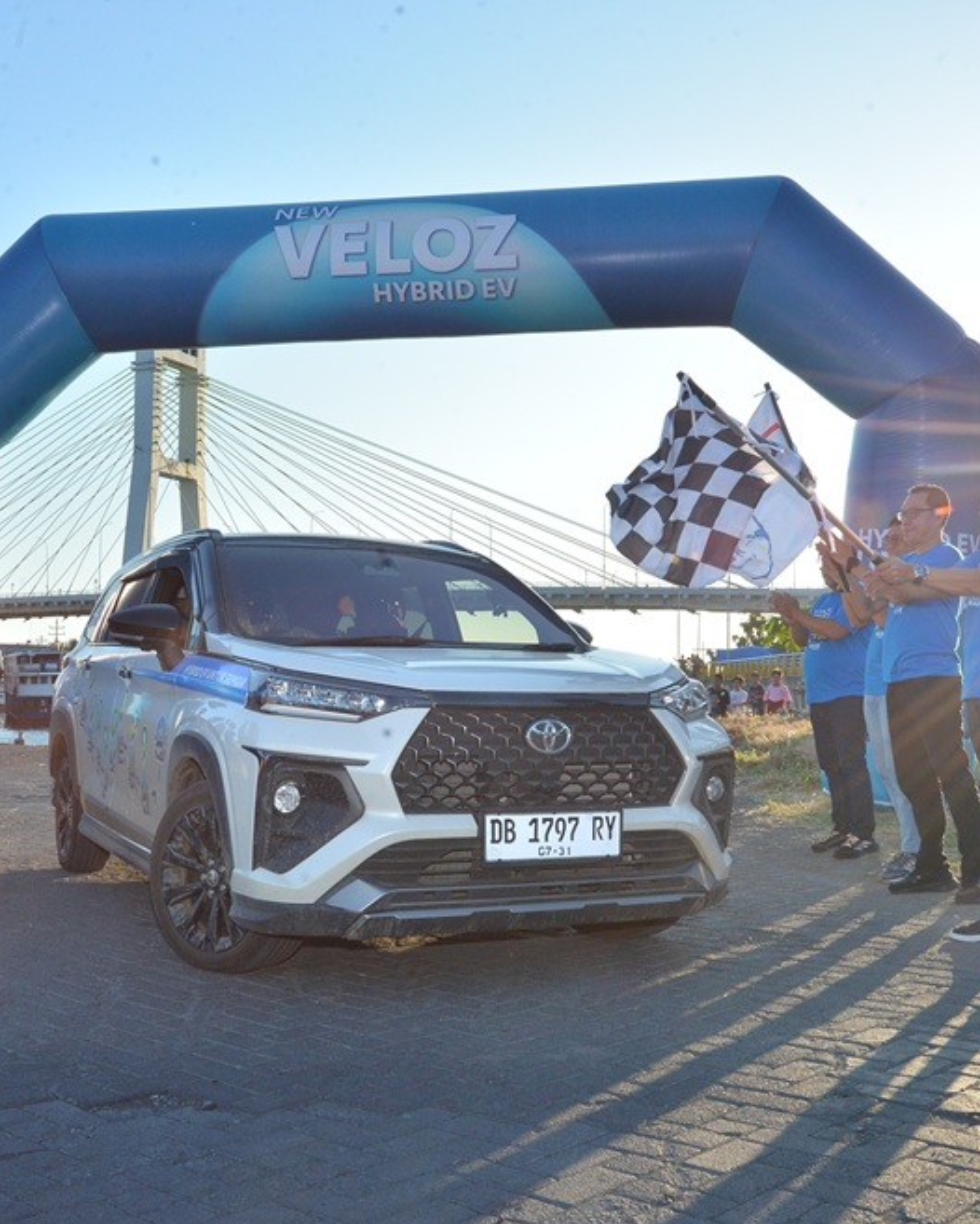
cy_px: 606
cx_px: 453
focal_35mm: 40
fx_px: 1450
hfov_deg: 37.3
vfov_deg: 45.8
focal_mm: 28
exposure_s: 1/320
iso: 800
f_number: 14
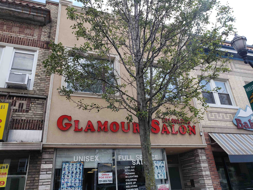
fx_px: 190
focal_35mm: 26
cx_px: 126
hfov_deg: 67.3
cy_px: 95
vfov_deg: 53.1
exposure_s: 1/495
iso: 50
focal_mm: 4.3
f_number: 2.4
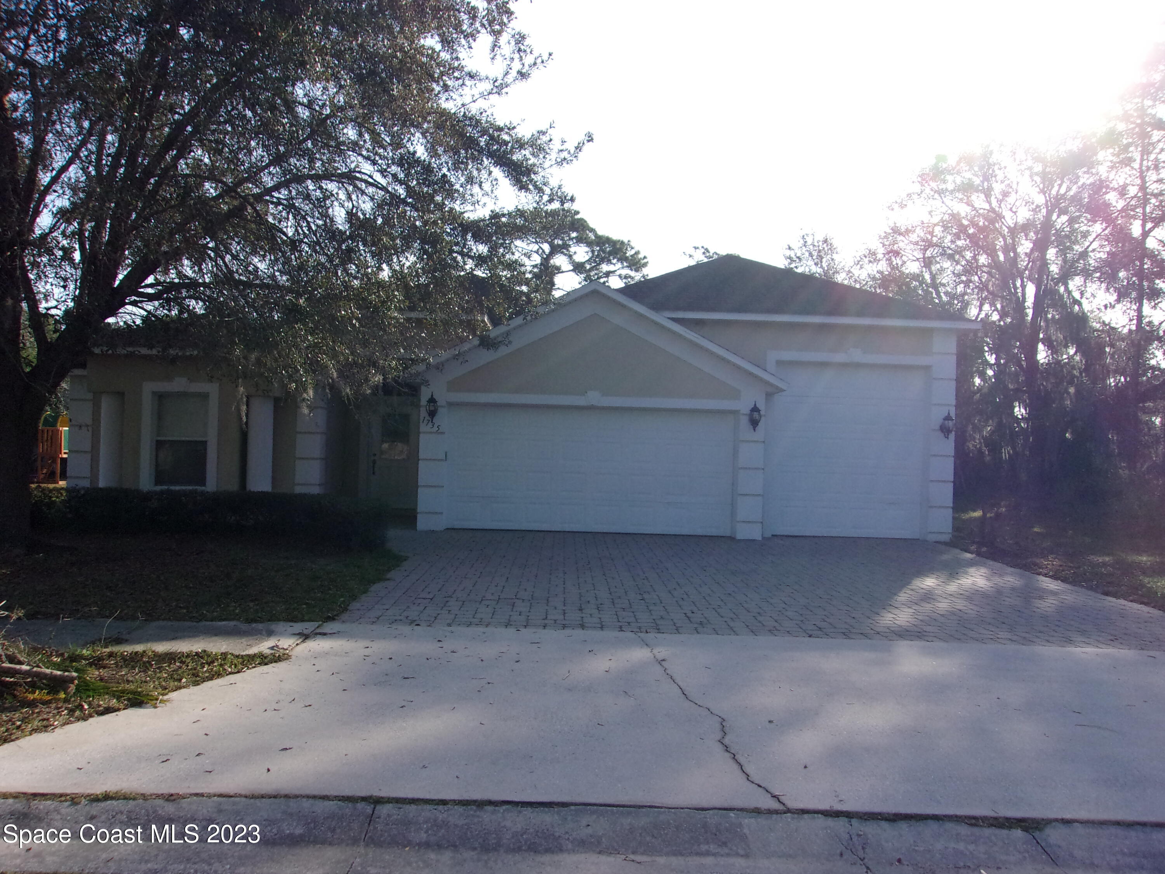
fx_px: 909
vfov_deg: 51.4
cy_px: 437
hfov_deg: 65.3
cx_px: 582
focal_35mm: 27
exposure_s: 1/200
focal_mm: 4.9
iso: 200
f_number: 10.4
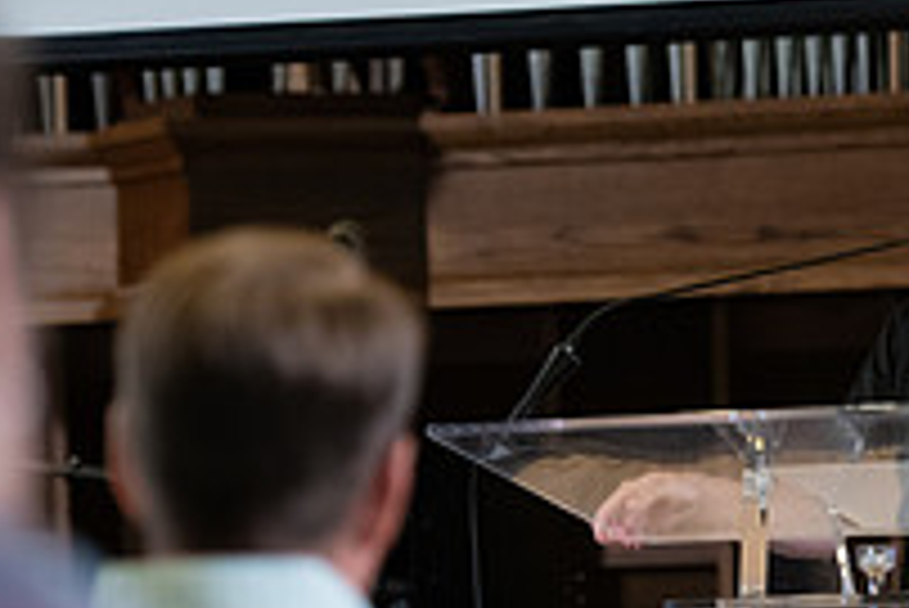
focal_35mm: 322
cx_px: 1062
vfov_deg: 4.3
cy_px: 448
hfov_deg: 6.4
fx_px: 8136
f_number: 2.8
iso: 2000
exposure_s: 1/200
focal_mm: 112
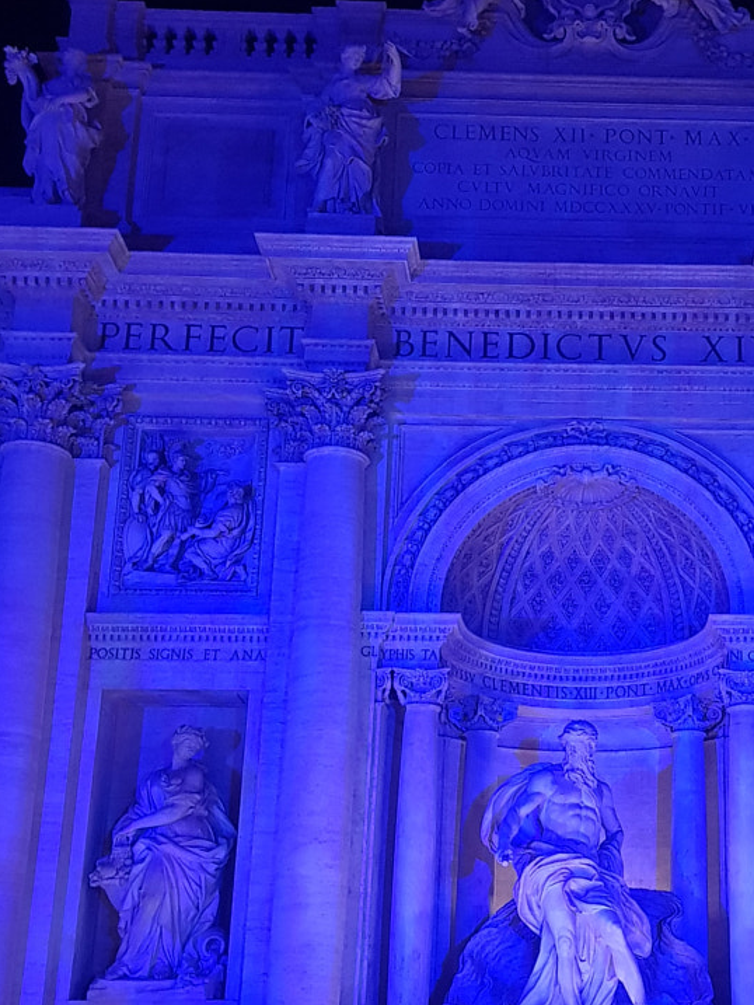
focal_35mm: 58
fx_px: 1684
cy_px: 592
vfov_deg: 33.1
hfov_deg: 24.8
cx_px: 610
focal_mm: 4.2
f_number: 1.7
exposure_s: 1/21
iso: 200
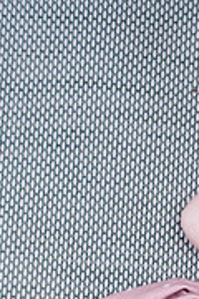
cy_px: 320
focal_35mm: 187
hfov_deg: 7.0
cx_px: 466
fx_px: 1550
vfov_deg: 10.9
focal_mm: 58
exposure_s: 1/640
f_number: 3.2
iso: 500
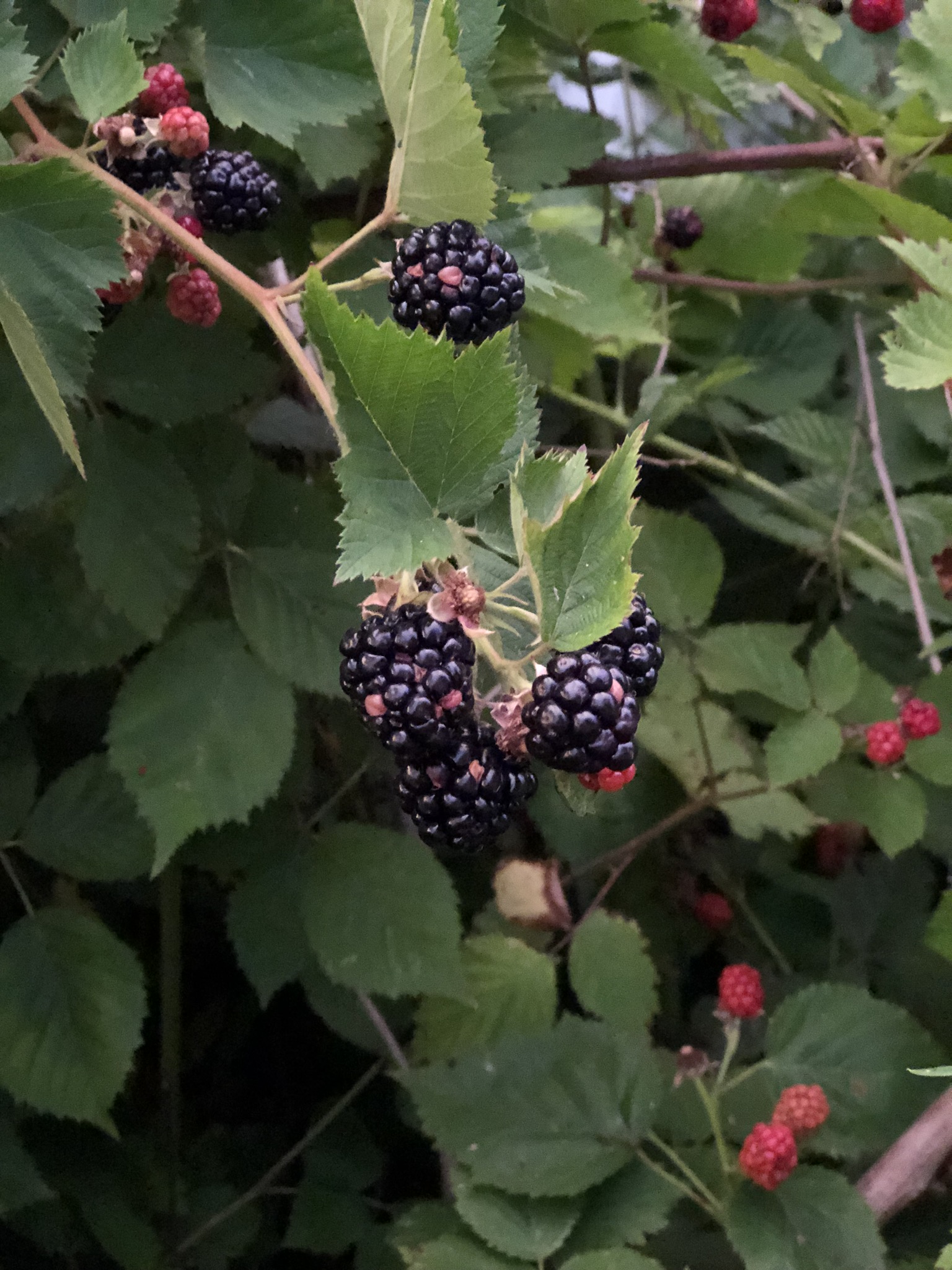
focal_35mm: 57
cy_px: 635
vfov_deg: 33.8
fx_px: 2090
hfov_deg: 25.7
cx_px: 476
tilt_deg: -24.9
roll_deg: -1.8
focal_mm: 6.6
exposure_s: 1/30
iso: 1250
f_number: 2.8
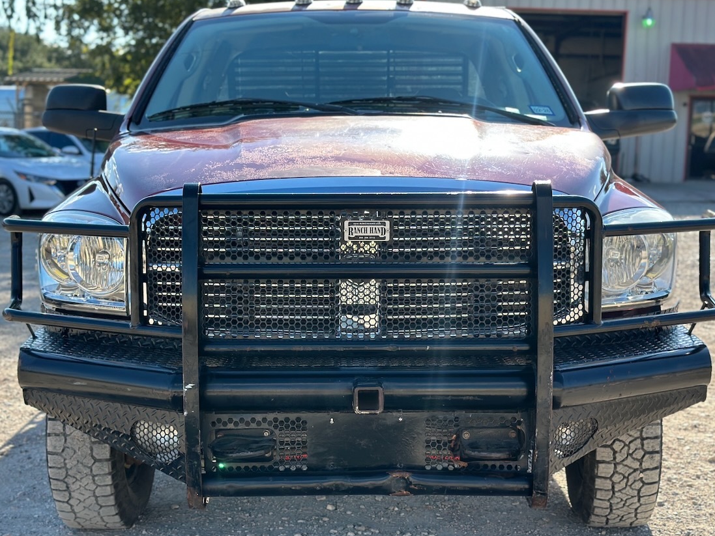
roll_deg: -2.2
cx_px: 334
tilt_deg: -3.2
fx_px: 1157
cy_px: 283
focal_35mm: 56
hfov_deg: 34.3
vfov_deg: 26.1
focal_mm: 6.86
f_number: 1.78
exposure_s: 1/1639
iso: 80
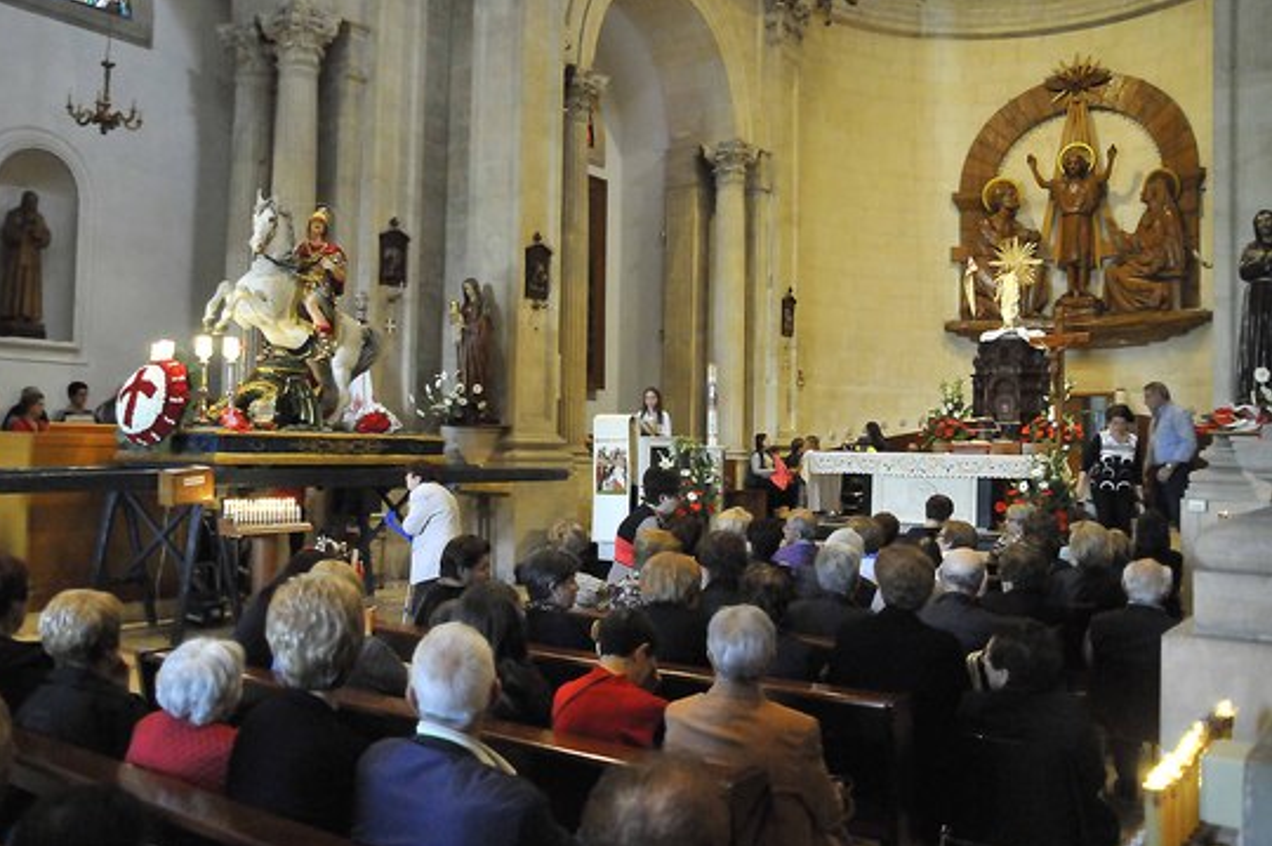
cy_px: 385
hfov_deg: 61.8
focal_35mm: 30
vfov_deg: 43.5
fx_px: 1059
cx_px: 568
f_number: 3.5
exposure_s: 1/160
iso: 3200
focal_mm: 18
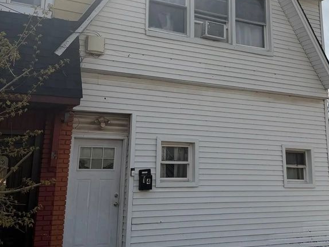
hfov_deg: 43.8
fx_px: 409
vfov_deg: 33.1
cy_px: 67
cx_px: 183
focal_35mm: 43
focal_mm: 6.76
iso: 80
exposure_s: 1/9091
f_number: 1.78
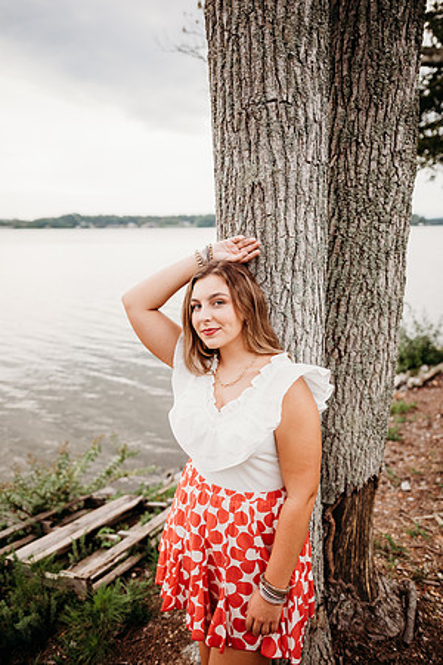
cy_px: 332
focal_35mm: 24
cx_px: 222
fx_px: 443
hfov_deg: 53.1
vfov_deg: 73.7
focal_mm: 24
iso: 200
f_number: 2.2
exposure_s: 1/500
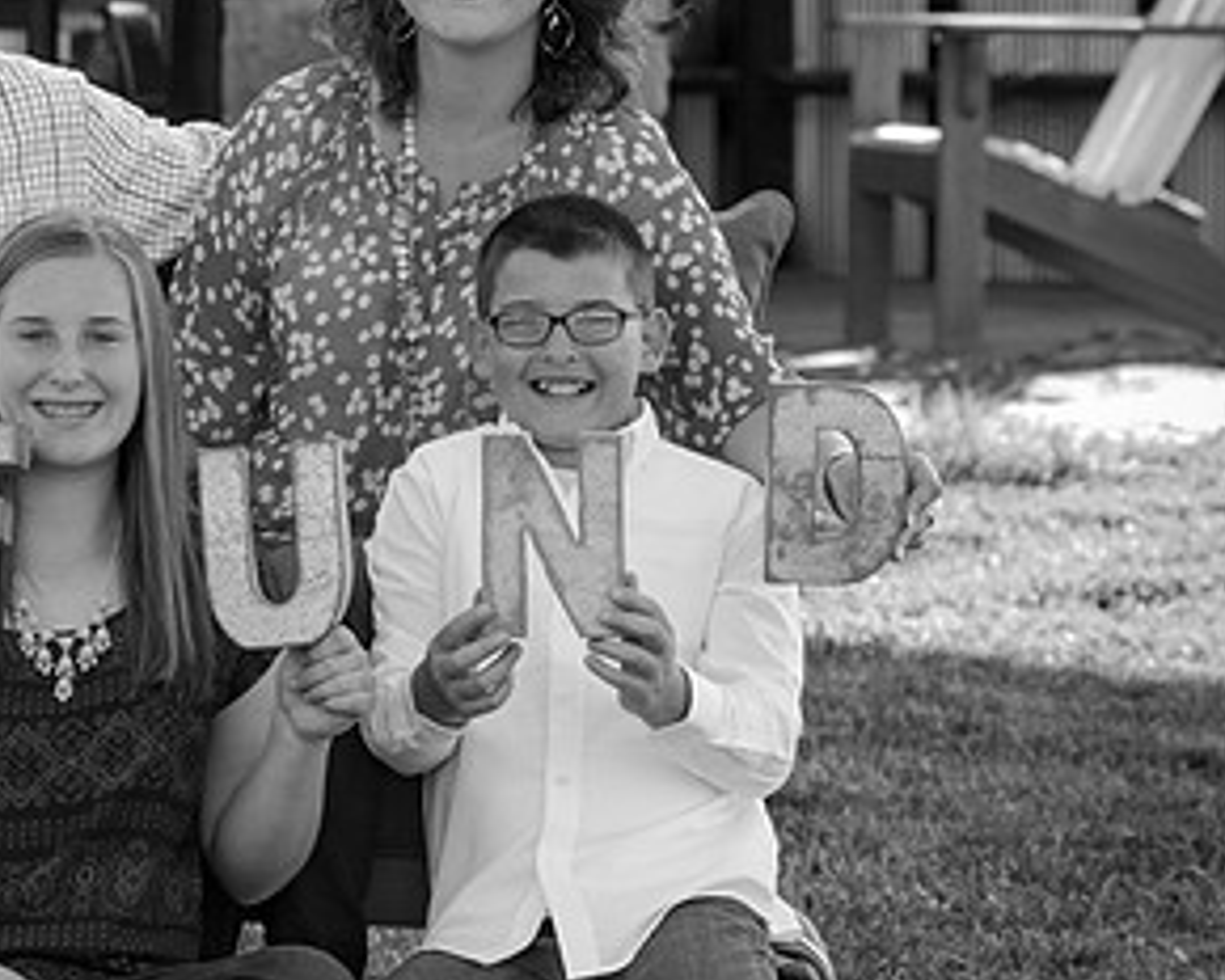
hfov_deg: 6.4
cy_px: 490
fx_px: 10913
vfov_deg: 5.1
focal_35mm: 301
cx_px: 60
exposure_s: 1/125
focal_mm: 92
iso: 200
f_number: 5
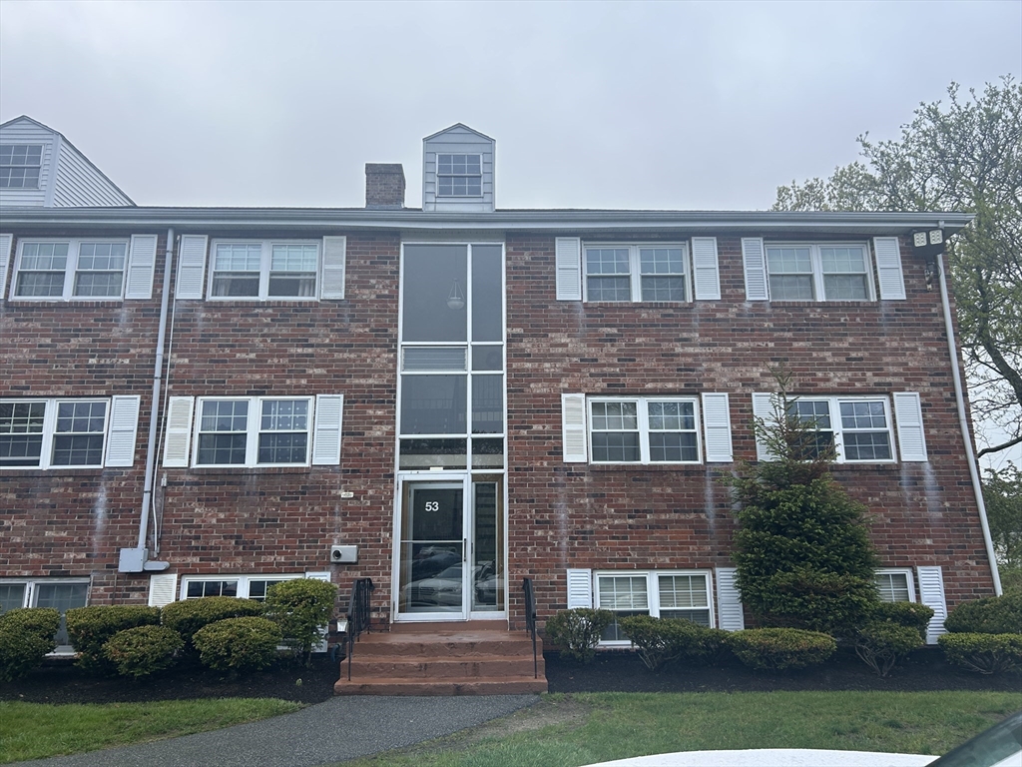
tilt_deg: +12.0
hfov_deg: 67.3
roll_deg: +0.9
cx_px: 511
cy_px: 384
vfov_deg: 53.1
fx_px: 768
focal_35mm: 26
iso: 50
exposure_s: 1/1058
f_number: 1.5
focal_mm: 5.7
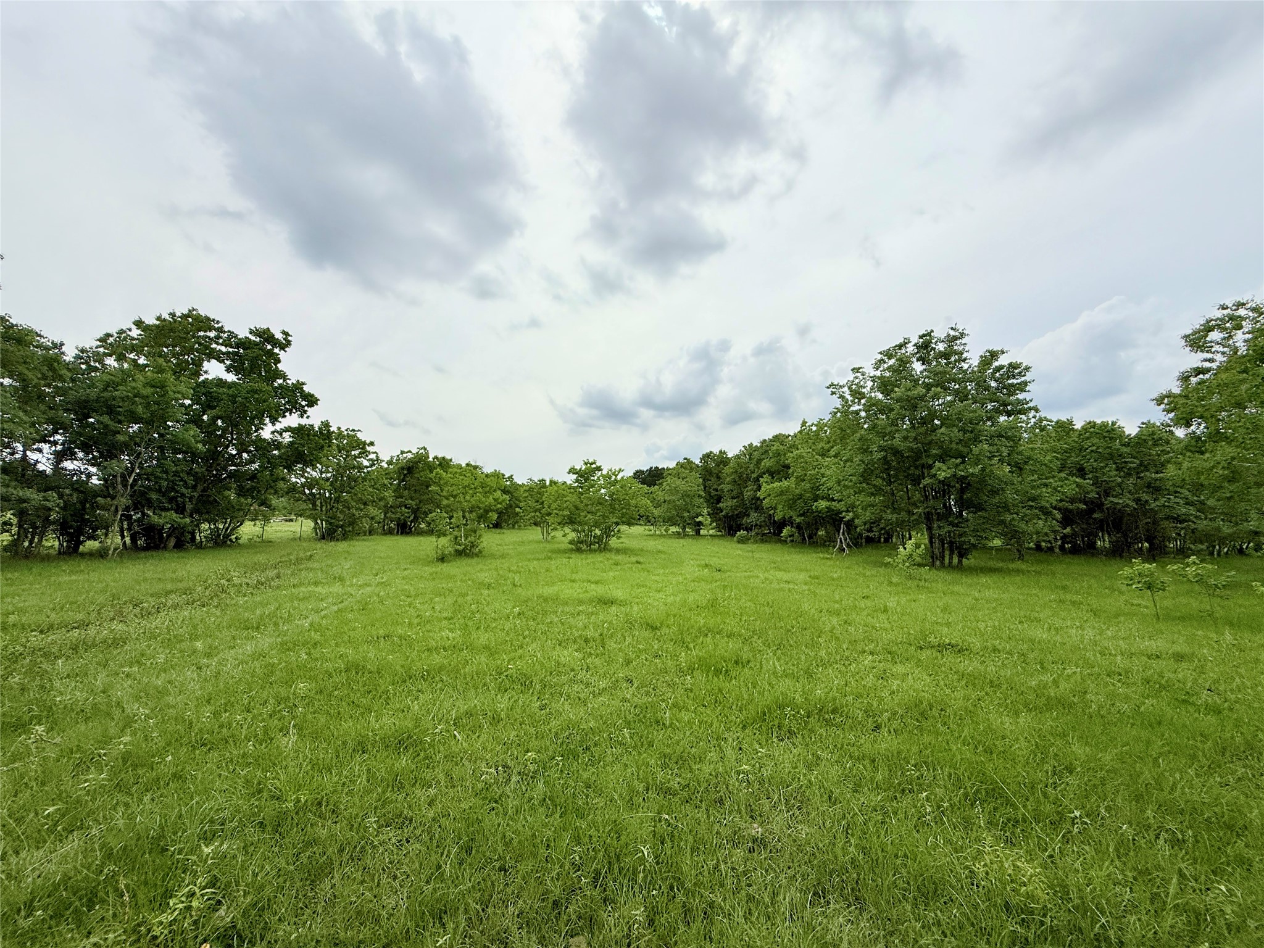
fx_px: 511
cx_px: 632
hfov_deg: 102.1
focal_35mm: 14
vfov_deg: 85.7
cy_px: 474
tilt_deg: +6.7
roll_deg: +2.0
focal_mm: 2.22
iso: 50
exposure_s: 1/3891
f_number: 2.2
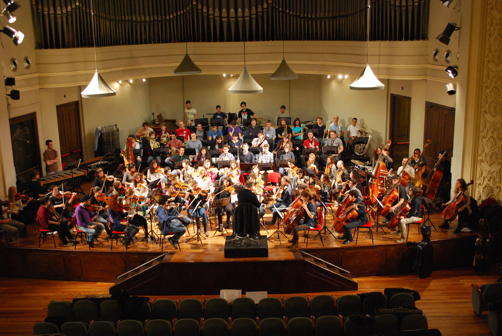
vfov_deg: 32.0
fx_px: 586
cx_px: 251
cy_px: 168
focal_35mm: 42
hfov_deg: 46.3
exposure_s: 1/30
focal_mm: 28
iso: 1400
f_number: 4.5
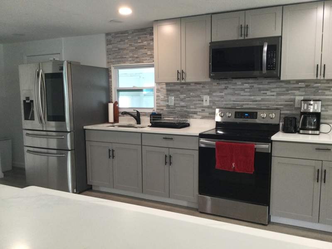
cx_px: 166
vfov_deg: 45.4
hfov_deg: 58.4
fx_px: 297
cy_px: 124
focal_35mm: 31
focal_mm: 3.3
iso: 80
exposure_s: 1/30
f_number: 2.4
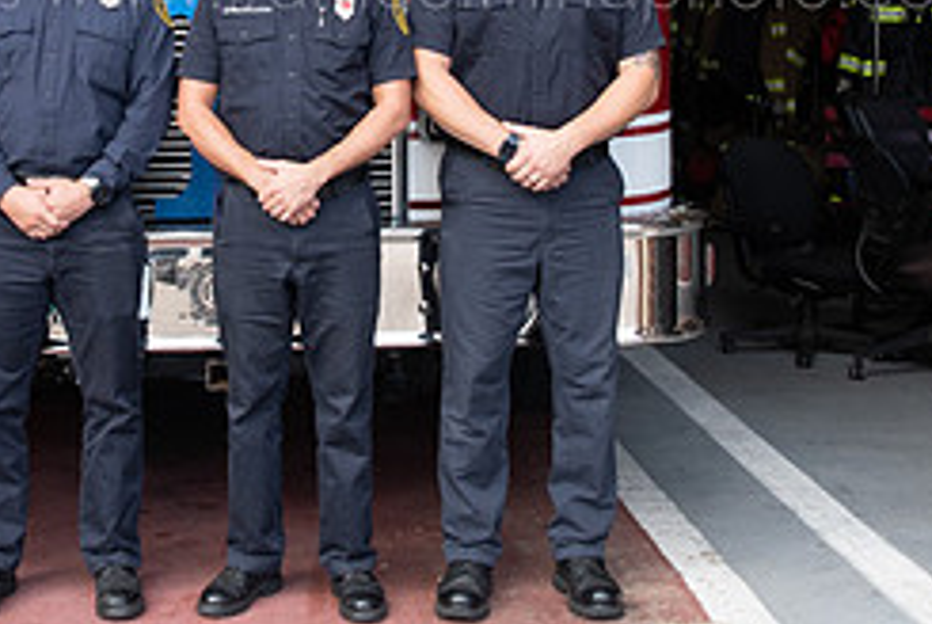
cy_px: -6
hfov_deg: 25.8
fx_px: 2022
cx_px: 327
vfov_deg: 17.1
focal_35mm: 78
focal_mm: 22
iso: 250
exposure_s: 1/80
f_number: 8
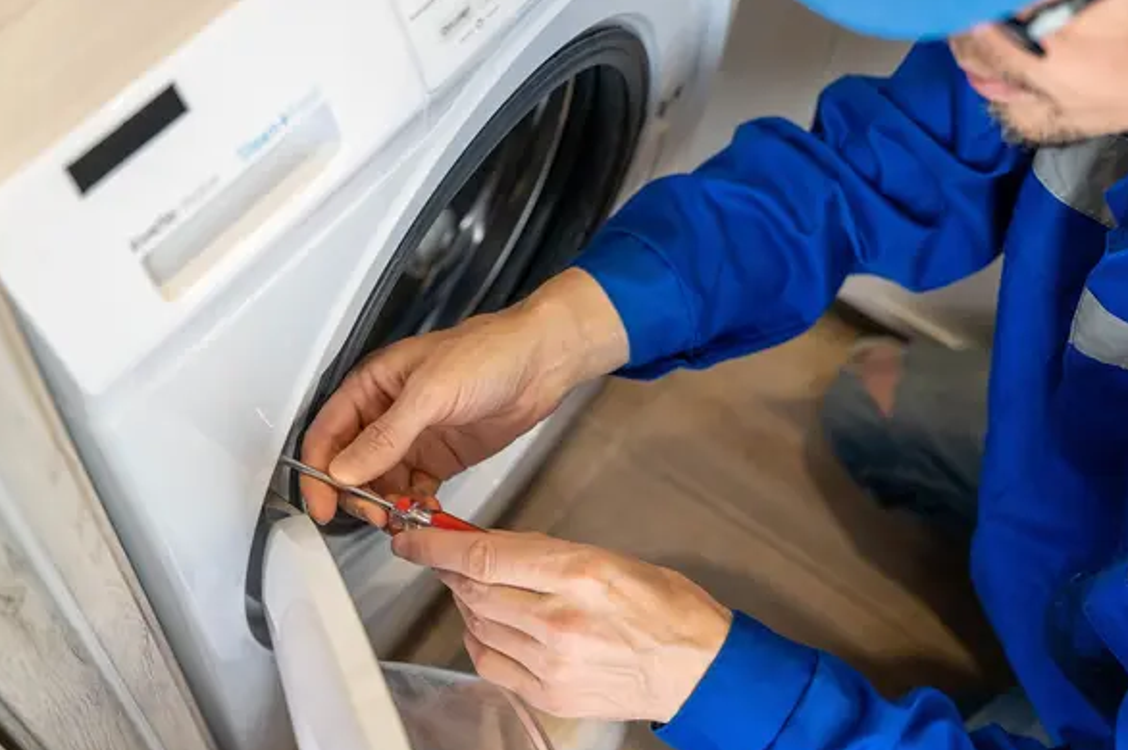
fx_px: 1318
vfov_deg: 31.8
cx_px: 554
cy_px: 379
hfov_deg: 46.3
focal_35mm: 42
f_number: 3.2
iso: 1600
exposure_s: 1/160
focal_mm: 41.1
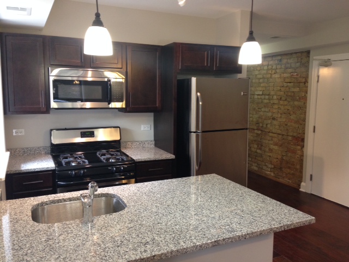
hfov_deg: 55.4
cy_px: 131
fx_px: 333
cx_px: 174
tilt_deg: -6.9
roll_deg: -1.4
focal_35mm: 33
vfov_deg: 42.9
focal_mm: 4.12
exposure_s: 1/20
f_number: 2.4
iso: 100
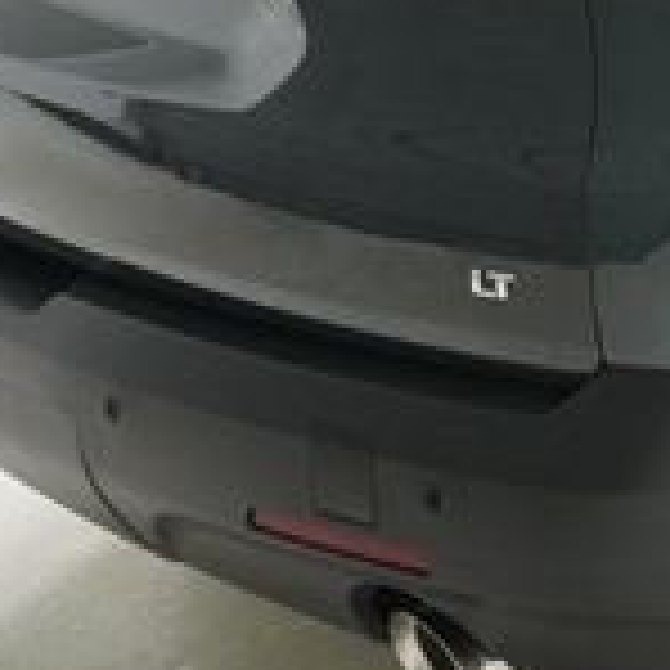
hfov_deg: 14.3
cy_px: -101
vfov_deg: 15.0
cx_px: 1048
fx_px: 2474
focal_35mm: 113
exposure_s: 1/200
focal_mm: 21
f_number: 5.6
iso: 1600
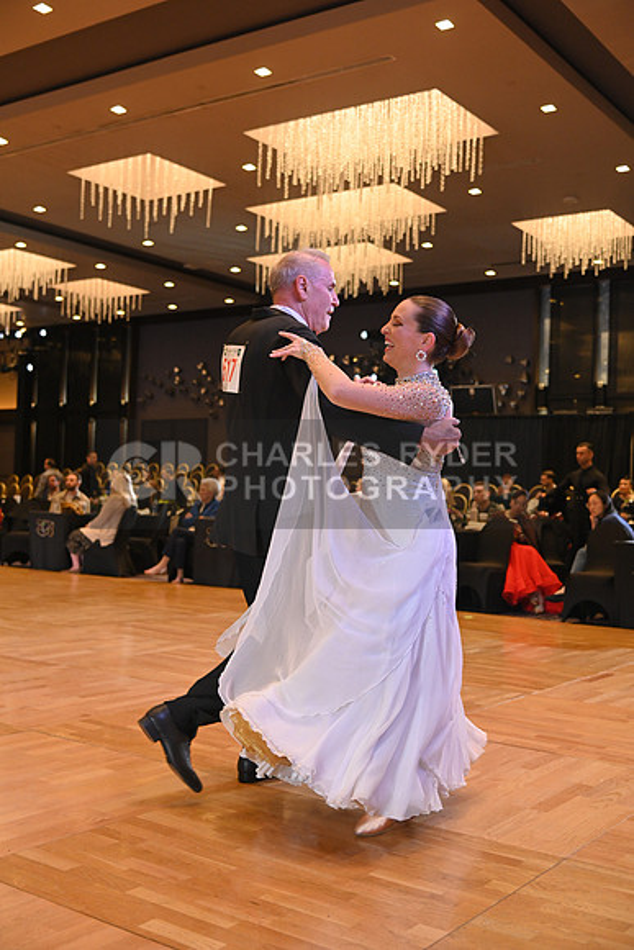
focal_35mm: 38
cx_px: 317
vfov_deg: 50.7
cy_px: 475
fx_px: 1003
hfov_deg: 35.1
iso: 1600
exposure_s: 1/400
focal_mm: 38
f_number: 4
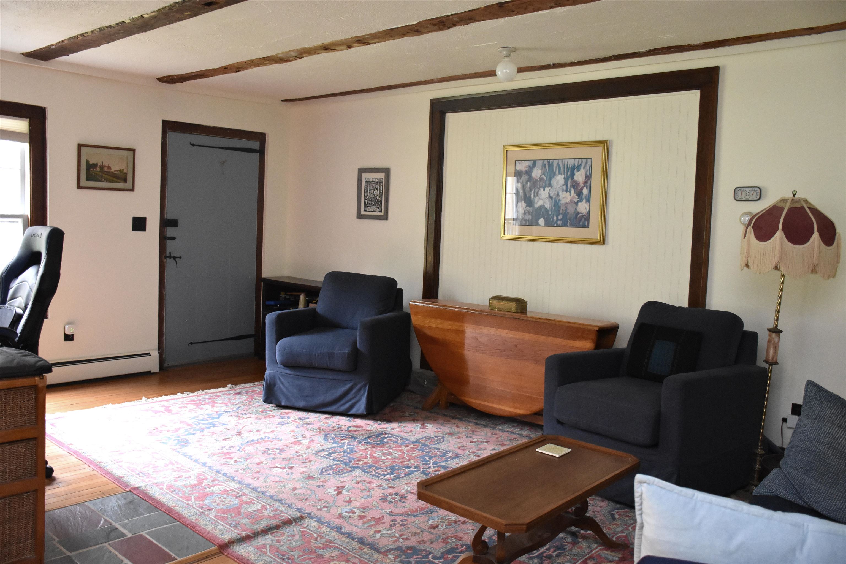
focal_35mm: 30
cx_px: 423
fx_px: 705
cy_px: 282
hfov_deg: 61.9
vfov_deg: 43.6
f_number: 4
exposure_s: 1/60
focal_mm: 20
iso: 4000
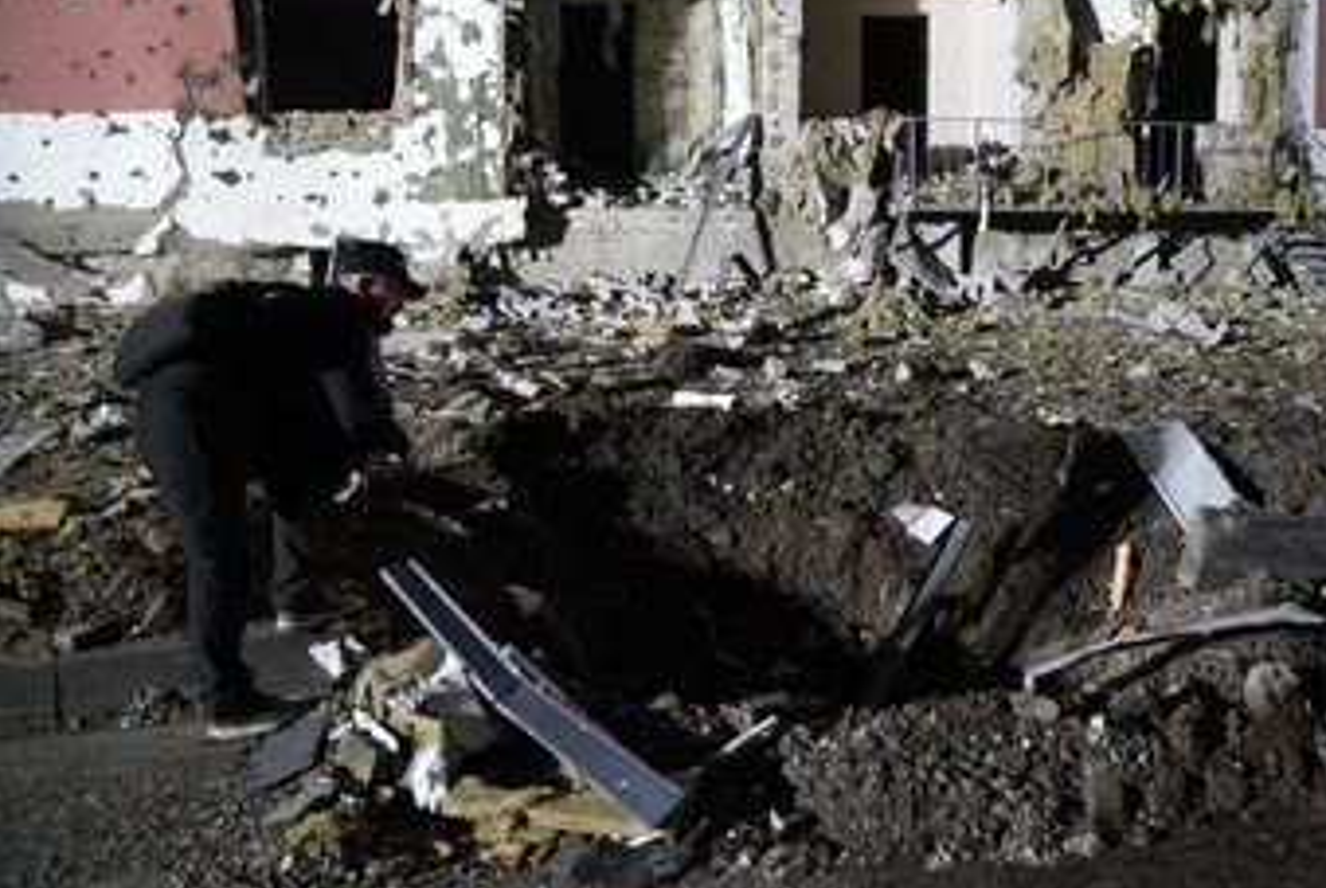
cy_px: 413
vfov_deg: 40.1
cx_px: 778
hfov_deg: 56.8
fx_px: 1217
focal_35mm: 33
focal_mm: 28
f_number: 2.8
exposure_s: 1/160
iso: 4000
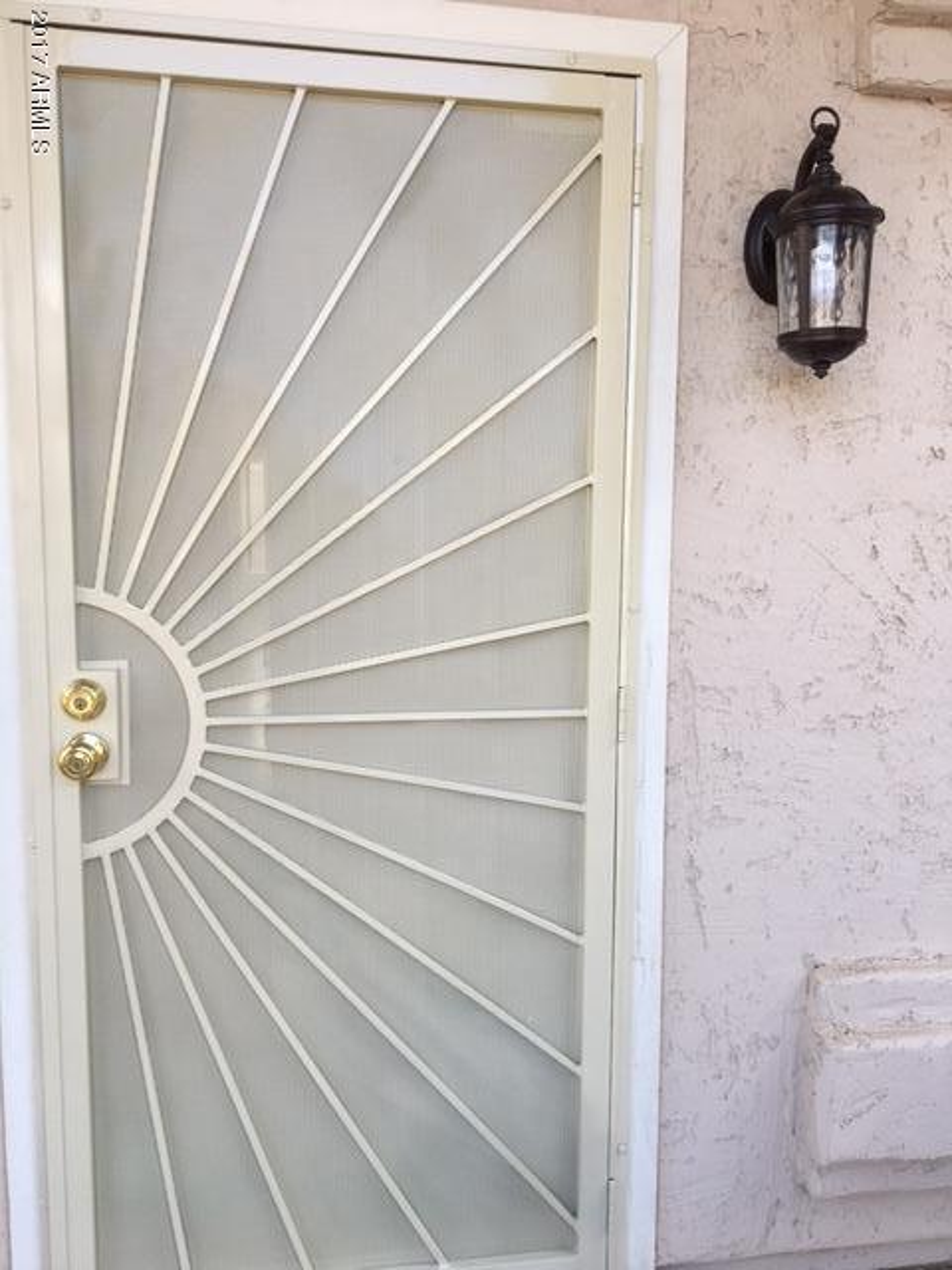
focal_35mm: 29
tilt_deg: -6.2
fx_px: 1063
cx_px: 476
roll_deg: -0.1
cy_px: 635
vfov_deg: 61.7
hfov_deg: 48.2
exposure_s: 1/277
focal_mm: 4.15
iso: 25
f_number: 2.2
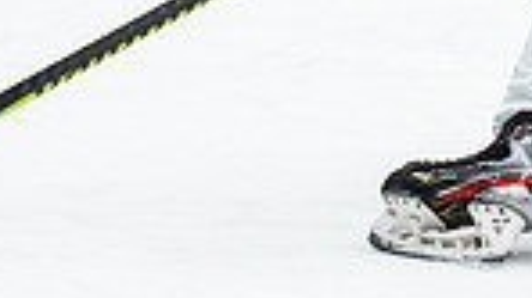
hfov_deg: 3.7
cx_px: 637
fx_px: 8119
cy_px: -278
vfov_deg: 2.1
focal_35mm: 576
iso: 720
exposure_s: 1/400
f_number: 2.8
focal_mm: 70
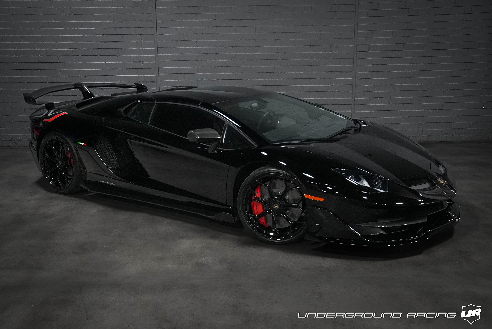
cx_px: 246
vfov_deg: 36.0
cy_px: 164
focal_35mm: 37
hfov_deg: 51.9
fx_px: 506
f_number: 5
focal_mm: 37
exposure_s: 1/160
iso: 12800
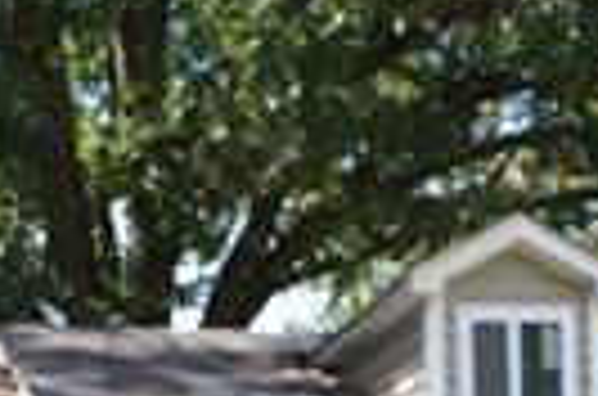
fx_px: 2635
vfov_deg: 8.1
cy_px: 860
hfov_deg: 12.9
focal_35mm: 159
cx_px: 342
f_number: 6.3
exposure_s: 1/160
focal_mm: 22
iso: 200
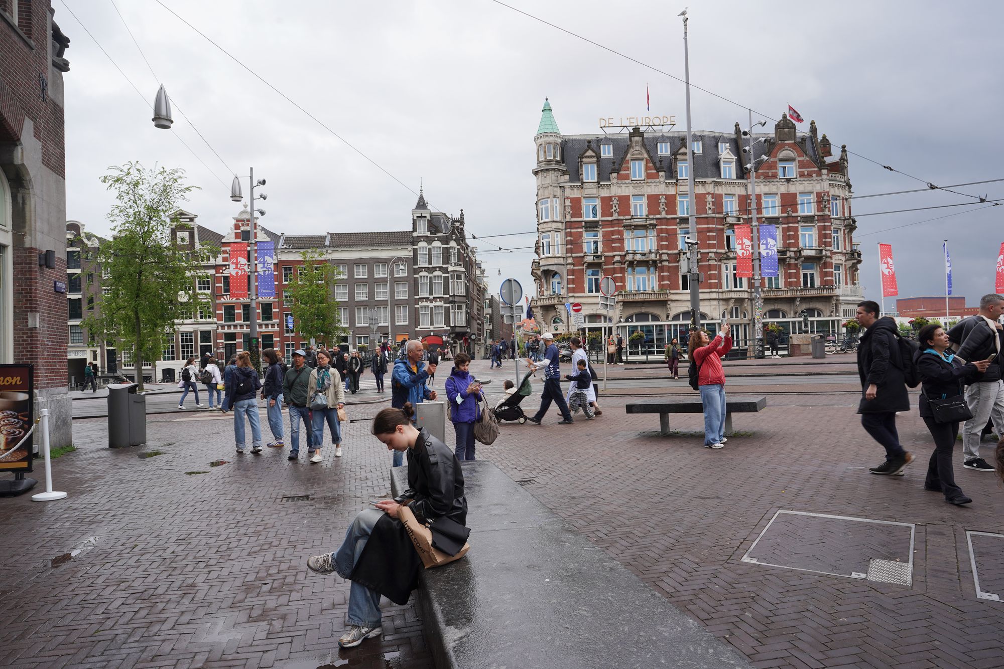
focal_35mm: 24
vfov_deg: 53.1
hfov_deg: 73.7
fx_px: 669
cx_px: 502
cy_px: 334
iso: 100
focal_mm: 24
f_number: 11
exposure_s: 1/100
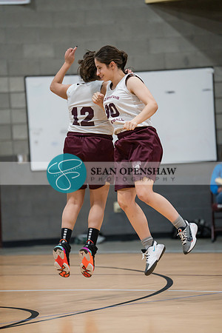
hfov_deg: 7.0
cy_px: 166
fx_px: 1822
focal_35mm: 197
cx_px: 111
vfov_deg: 10.4
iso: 3200
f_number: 2.8
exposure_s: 1/640
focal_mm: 197
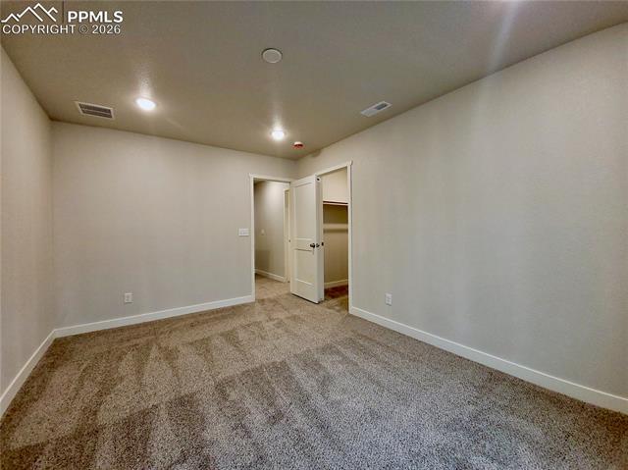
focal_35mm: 13
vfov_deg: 89.8
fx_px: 236
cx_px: 314
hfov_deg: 106.2
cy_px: 235
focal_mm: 1.74
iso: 125
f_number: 2.2
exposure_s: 1/30
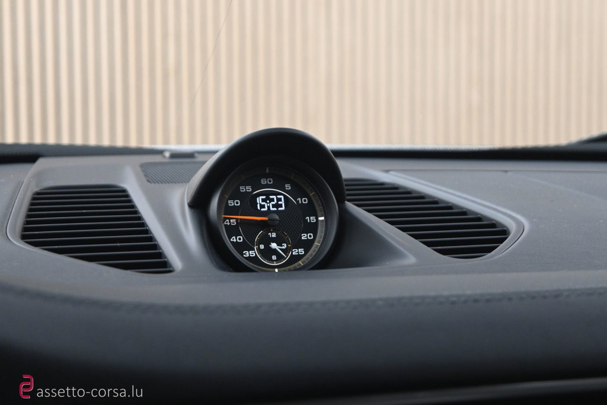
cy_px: 202
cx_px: 304
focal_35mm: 75
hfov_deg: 27.0
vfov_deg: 18.2
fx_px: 1265
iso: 2000
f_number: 6.3
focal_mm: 50
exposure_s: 1/30
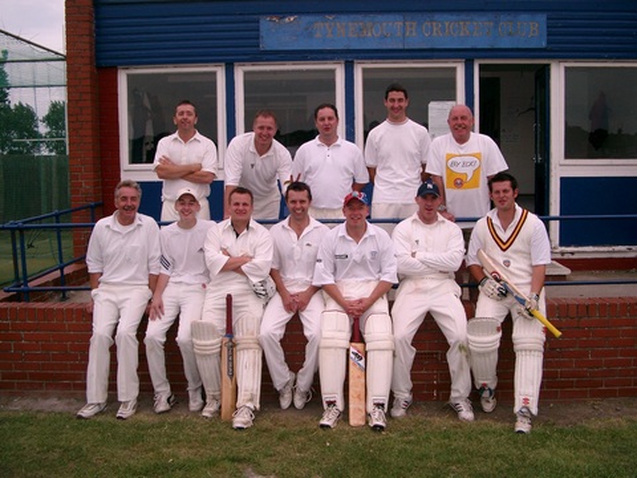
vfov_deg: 38.7
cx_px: 318
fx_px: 681
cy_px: 239
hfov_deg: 50.1
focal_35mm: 37
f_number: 5
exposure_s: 1/320
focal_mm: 7.6
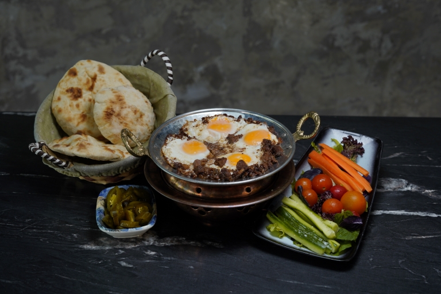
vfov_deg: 27.0
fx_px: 612
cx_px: 220
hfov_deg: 39.6
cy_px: 147
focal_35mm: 50
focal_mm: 50
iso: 200
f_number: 4.5
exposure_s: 1/100
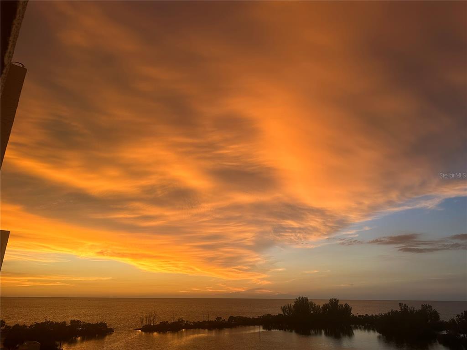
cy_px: 175
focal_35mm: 24
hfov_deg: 71.6
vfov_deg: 56.8
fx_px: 324
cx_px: 234
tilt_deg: +19.1
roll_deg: -0.8
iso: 64
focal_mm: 6.86
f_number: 1.78
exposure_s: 1/215
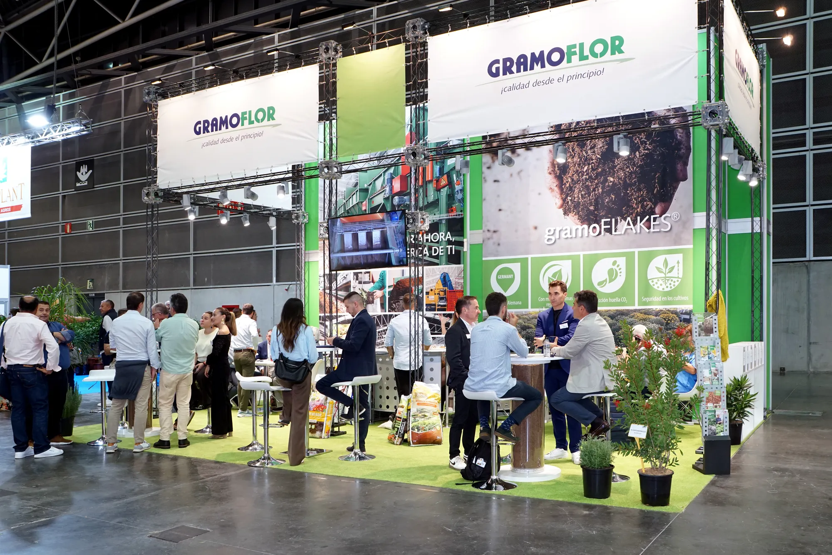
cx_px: 416
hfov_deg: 61.9
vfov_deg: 43.6
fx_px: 693
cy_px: 278
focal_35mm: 30
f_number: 5.6
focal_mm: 20
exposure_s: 1/30
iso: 800
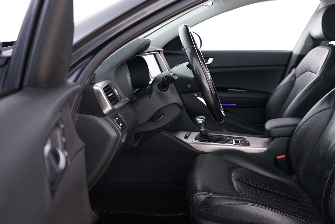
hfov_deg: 51.2
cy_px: 123
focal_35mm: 37
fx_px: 344
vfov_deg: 35.9
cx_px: 213
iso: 4000
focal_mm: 29
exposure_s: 1/10
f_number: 4
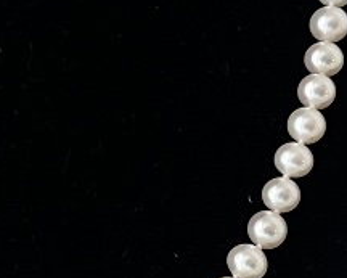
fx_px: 1449
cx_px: 100
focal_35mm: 141
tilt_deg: -27.3
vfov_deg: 10.9
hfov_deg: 13.6
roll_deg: +2.8
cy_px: 251
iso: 400
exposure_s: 1/50
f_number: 1.5
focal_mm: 5.7
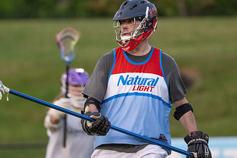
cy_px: 69
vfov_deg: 1.8
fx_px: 5034
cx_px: 115
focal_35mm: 765
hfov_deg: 2.7
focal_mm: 500
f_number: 5.6
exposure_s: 1/1000
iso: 5600
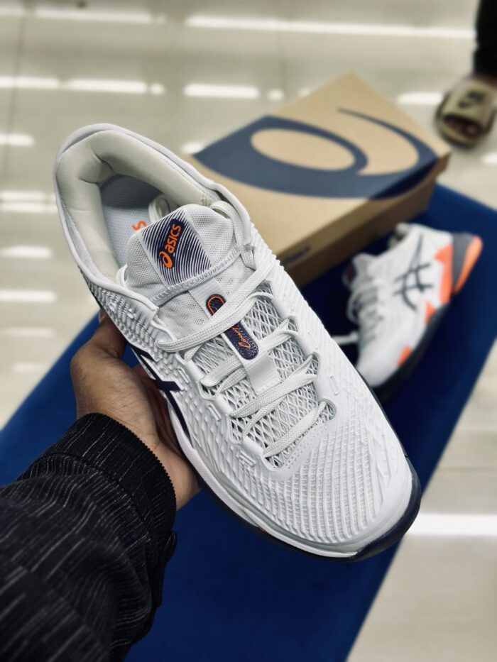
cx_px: 248
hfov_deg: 30.3
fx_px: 919
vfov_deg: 39.7
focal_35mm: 48
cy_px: 331
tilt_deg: -53.4
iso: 64
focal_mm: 6.86
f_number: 1.78
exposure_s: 1/120
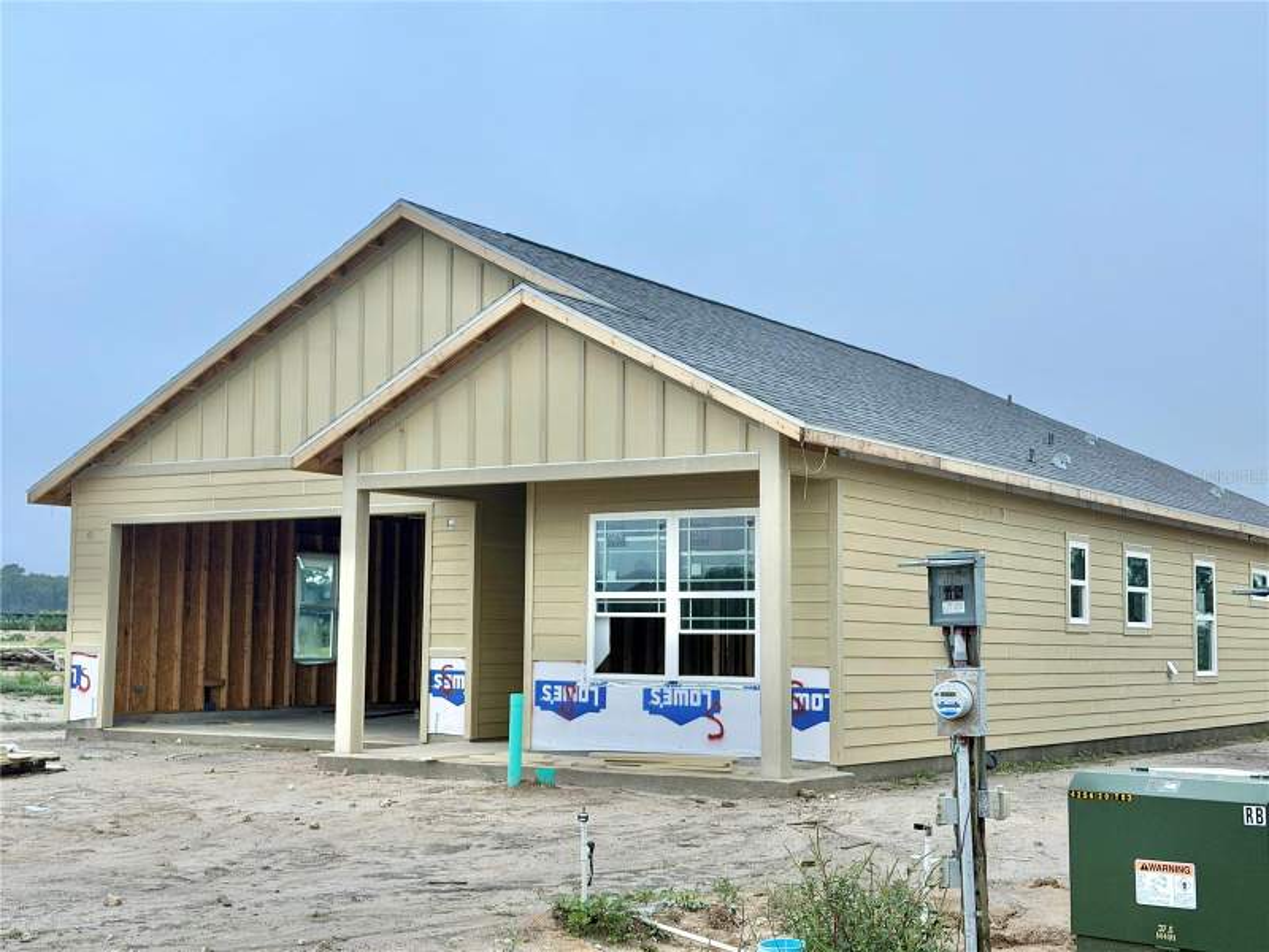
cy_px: 476
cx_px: 634
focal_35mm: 48
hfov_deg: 39.7
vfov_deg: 30.3
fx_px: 1760
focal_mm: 6.76
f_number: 1.78
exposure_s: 1/122
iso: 50
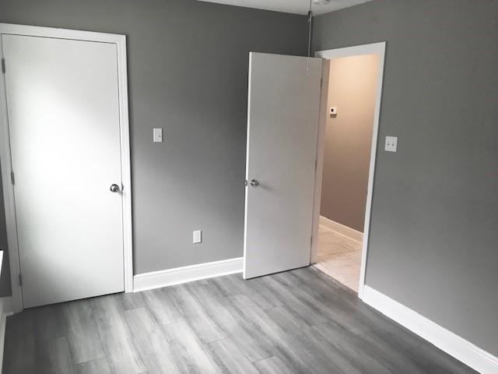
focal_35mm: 29
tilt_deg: -10.6
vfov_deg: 48.2
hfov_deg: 61.7
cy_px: 187
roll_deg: -1.4
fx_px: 417
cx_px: 249
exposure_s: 1/30
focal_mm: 4.15
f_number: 2.2
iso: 50
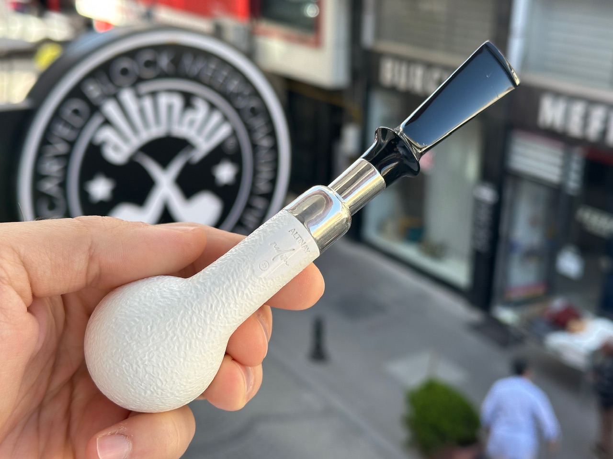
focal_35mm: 48
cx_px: 306
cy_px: 230
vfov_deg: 30.3
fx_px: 850
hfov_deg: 39.7
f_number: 1.78
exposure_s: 1/426
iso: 64
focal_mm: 6.86
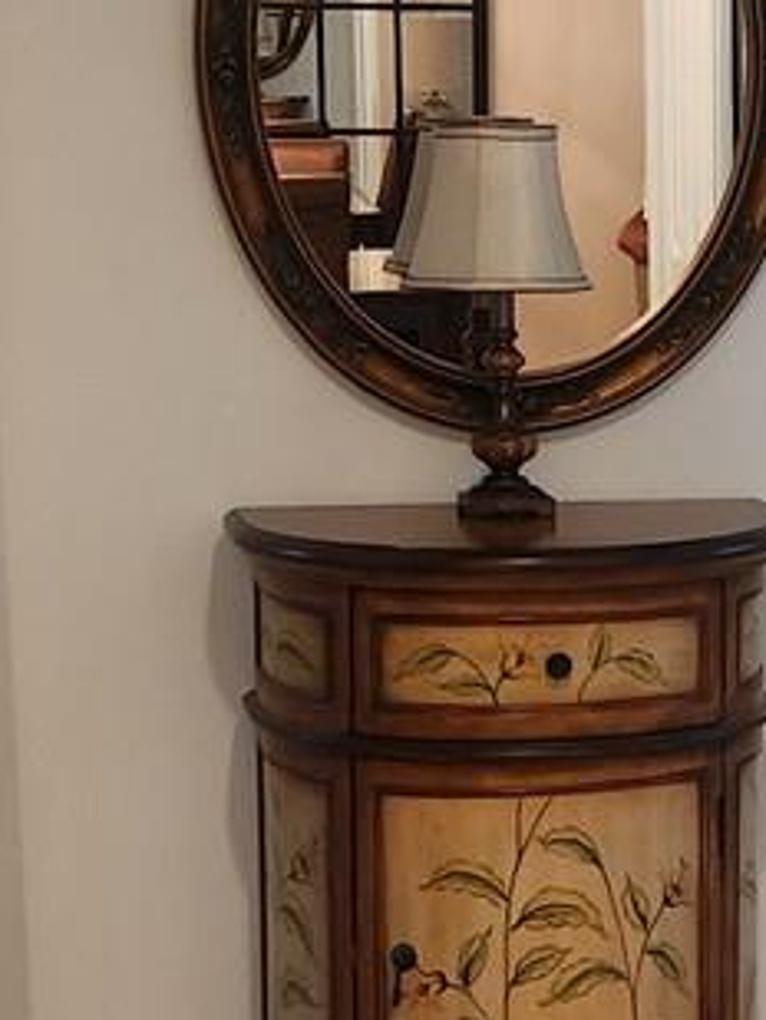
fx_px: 3509
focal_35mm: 119
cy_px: 634
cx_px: 842
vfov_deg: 16.5
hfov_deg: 12.3
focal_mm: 5.4
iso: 200
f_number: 1.8
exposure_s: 1/120
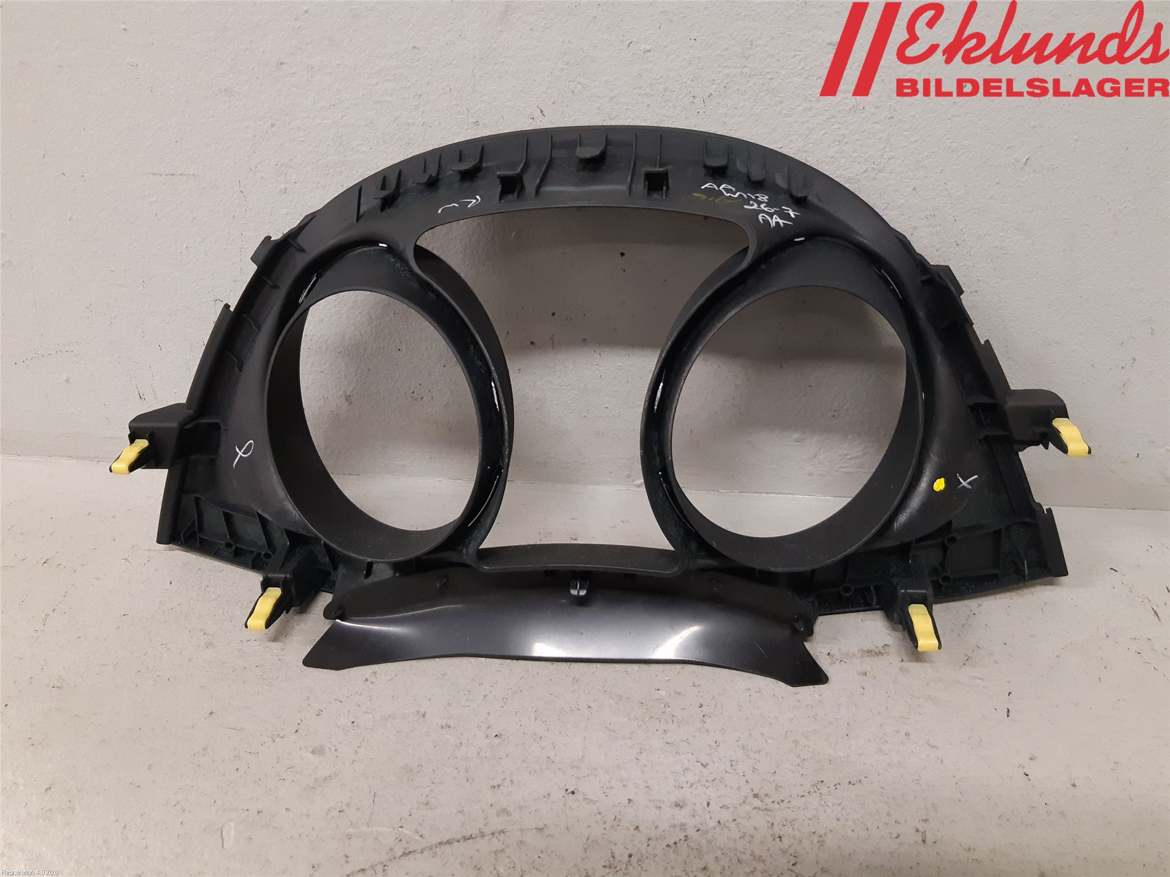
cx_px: 585
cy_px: 438
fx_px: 879
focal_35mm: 26
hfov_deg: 67.3
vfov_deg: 53.1
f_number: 1.7
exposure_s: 1/50
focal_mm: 3.93
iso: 200
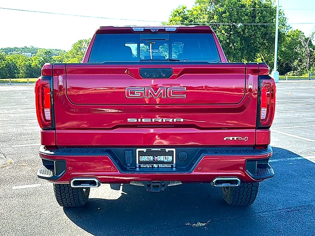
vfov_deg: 37.7
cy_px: 118
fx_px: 346
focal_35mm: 38
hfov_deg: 49.0
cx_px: 158
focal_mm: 6.86
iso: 80
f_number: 1.78
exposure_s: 1/1147
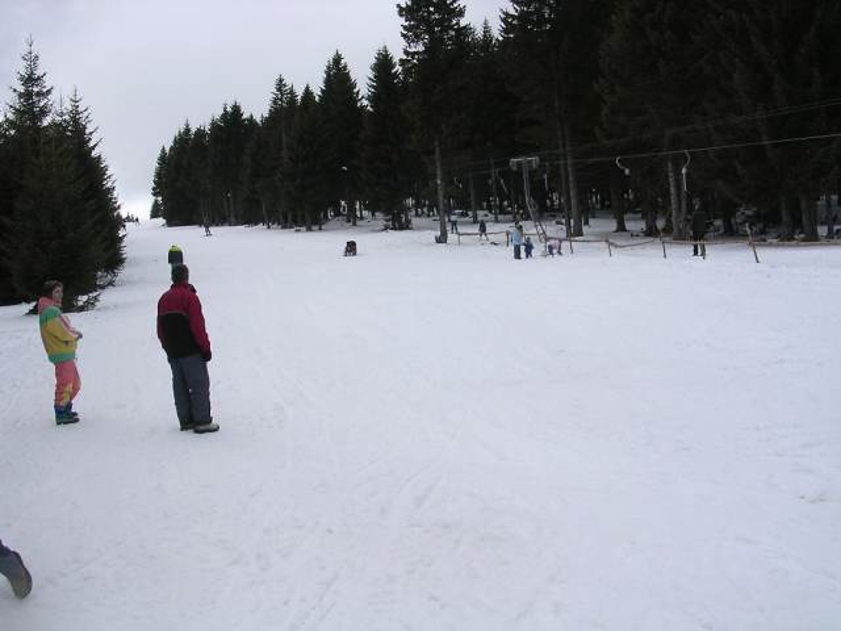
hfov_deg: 49.0
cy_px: 316
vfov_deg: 37.7
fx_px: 923
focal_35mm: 38
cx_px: 420
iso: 100
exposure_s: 1/226
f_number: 5.6
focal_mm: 5.8
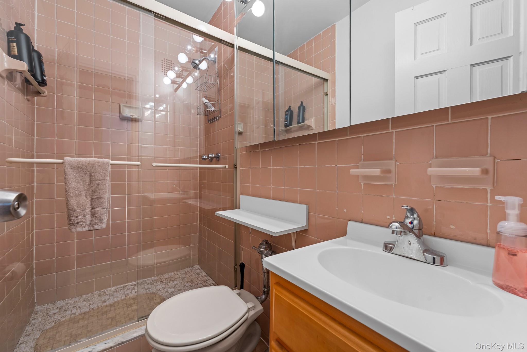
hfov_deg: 104.3
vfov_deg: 81.2
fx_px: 205
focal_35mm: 14
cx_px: 264
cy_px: 176
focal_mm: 14
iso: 400
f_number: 10
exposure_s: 1/3
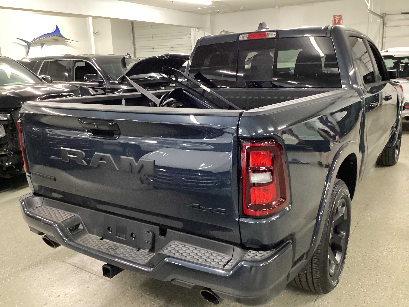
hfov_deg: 58.4
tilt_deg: -16.1
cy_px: 154
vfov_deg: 45.4
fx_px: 366
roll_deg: +1.5
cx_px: 204
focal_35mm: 31
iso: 400
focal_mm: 3.3
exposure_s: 1/30
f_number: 2.4
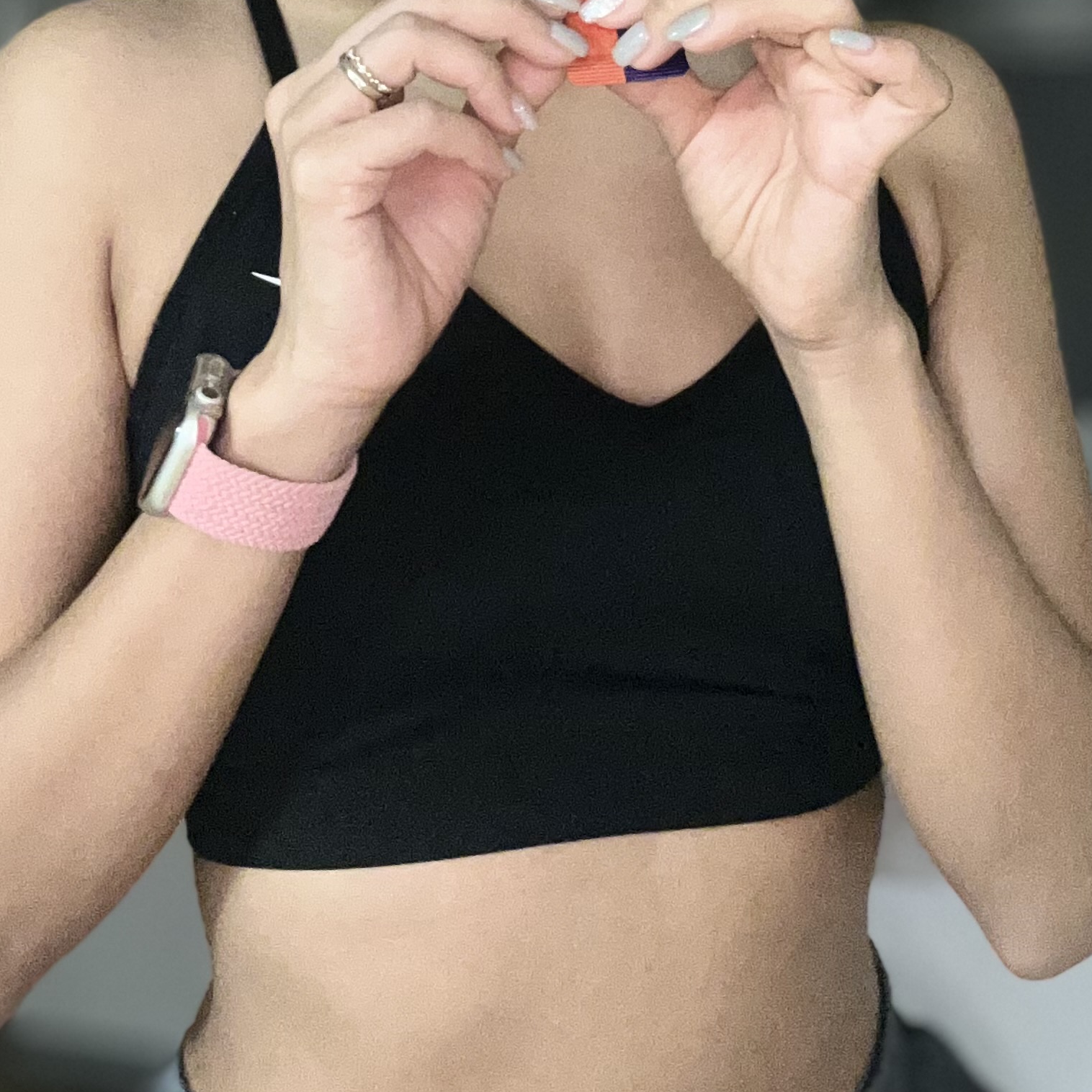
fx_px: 1927
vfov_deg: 29.4
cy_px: -12
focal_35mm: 54
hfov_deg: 31.6
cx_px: 557
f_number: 1.9
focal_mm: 2.69
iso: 250
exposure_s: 1/30
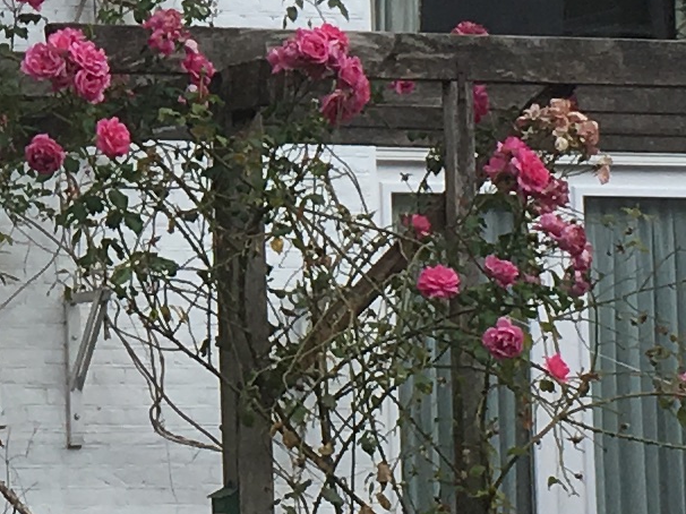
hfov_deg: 10.0
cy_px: -139
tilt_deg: +7.6
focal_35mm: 193
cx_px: -256
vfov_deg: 7.6
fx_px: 3823
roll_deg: +0.9
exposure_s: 1/1374
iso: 25
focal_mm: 4.15
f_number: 2.2
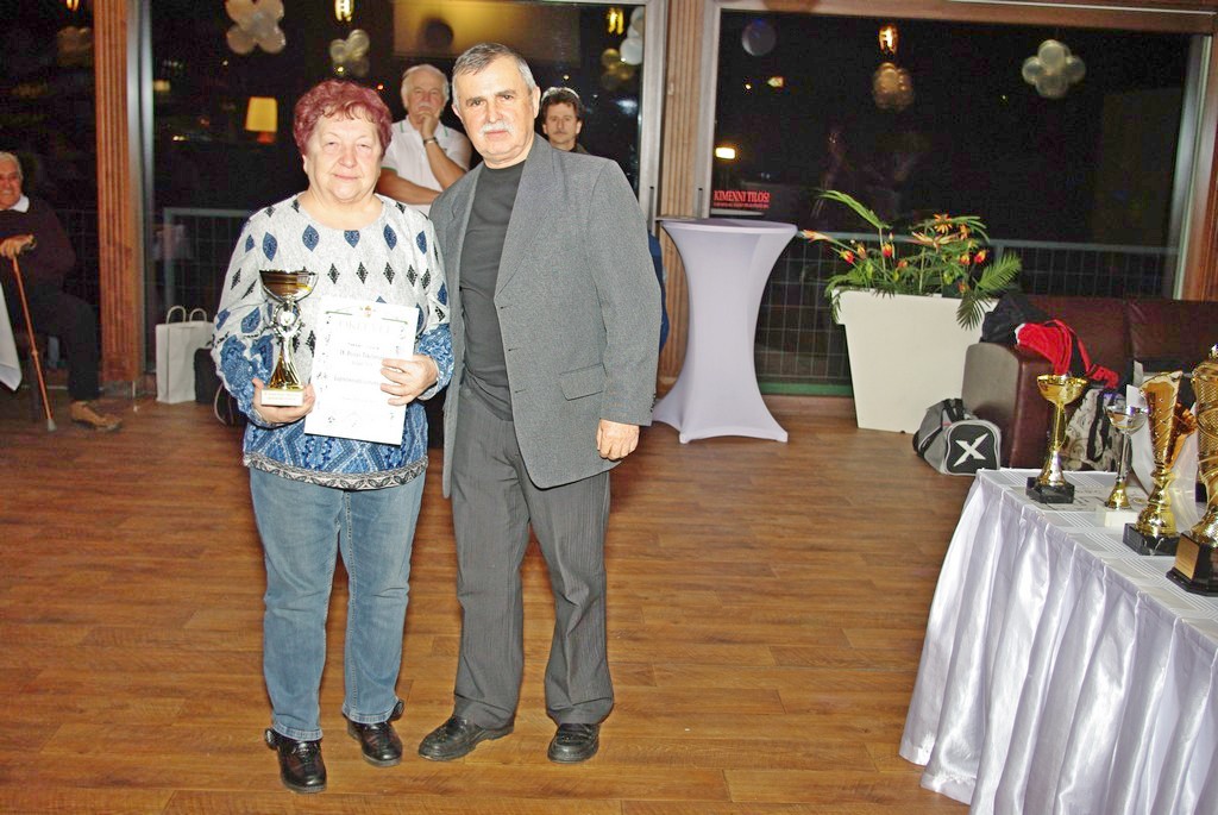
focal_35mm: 39
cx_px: 609
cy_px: 408
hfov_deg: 49.5
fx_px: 1321
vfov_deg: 34.3
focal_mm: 26.25
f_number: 4
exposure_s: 1/45
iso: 400
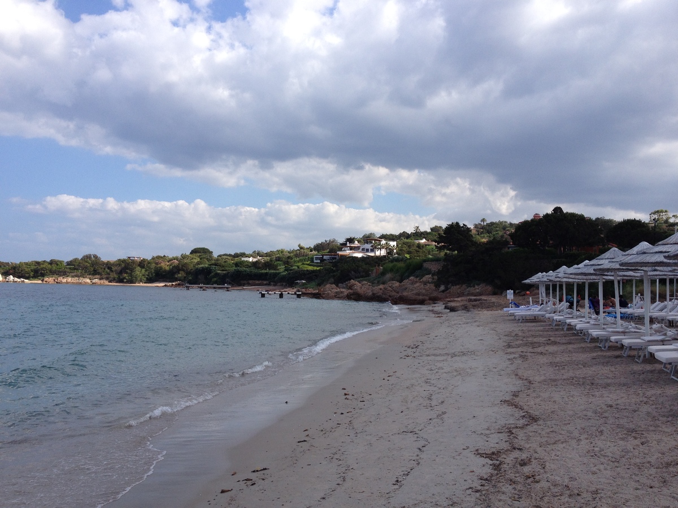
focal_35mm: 35
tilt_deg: +0.3
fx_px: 686
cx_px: 339
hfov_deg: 52.6
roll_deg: -1.0
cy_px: 254
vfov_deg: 40.7
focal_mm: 4.28
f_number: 2.4
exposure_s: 1/1493
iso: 50
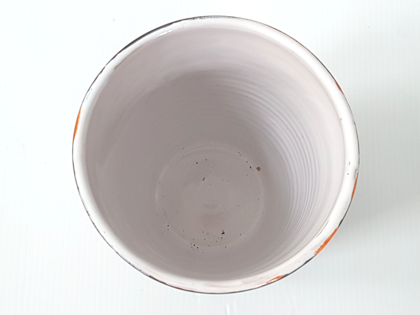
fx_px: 315
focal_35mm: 26
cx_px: 210
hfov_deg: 67.3
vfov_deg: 53.1
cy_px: 158
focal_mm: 4.2
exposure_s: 1/100
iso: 100
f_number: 1.7
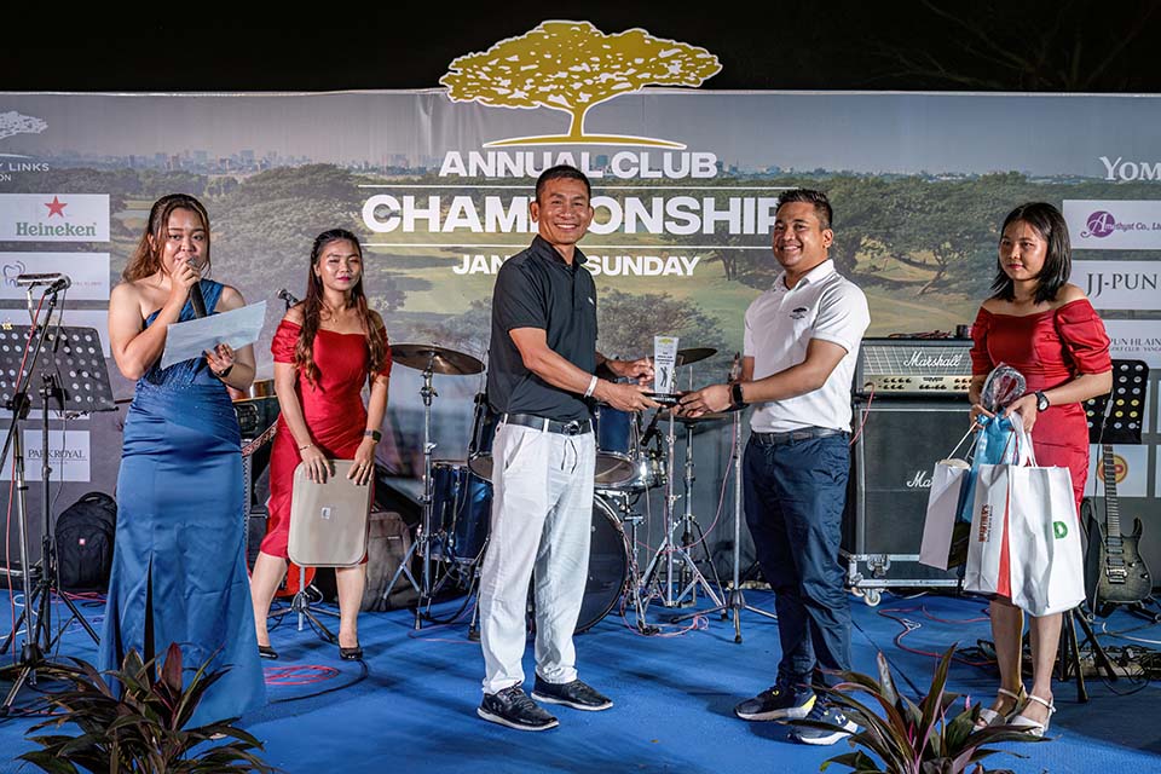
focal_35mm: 38
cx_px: 580
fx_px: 1225
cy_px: 387
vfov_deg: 35.1
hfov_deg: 50.7
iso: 1400
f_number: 5.6
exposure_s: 1/200
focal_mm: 38
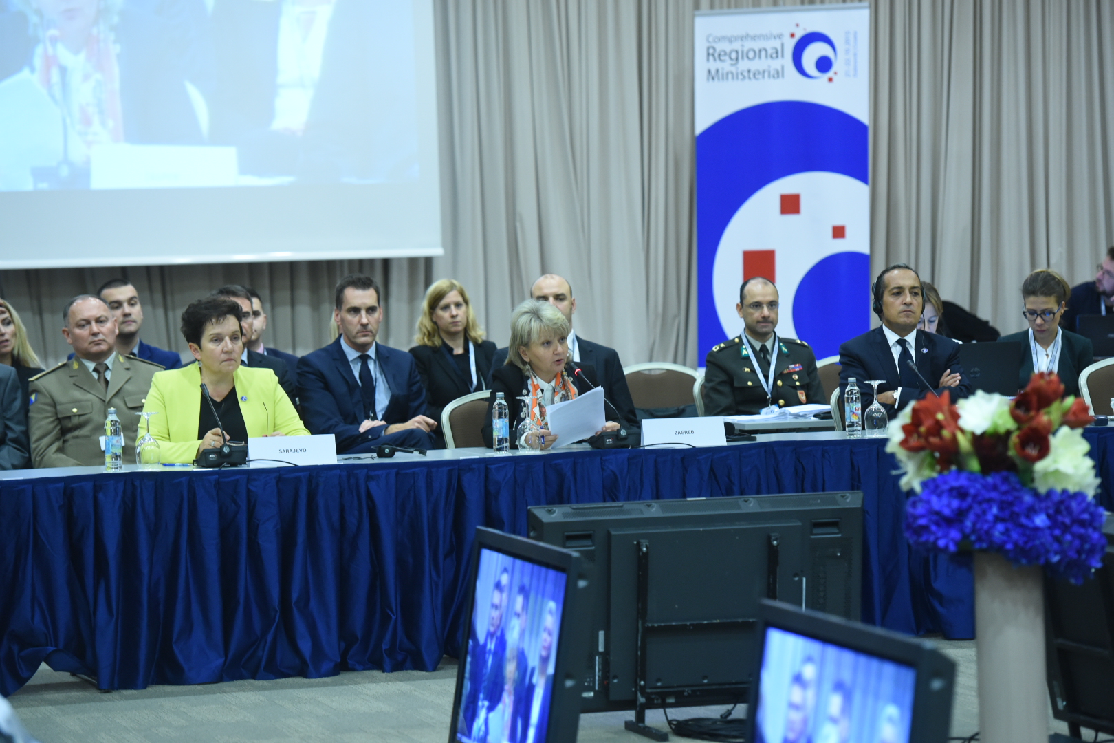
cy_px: 372
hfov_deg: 15.2
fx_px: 4177
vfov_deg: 10.2
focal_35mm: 135
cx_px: 557
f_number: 4
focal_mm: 135
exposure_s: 1/60
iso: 2500
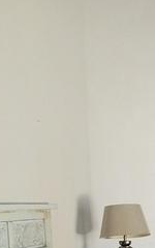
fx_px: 622
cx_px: 256
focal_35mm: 92
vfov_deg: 21.6
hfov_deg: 13.1
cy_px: 258
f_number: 1.8
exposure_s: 1/100
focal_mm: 4.25
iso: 731
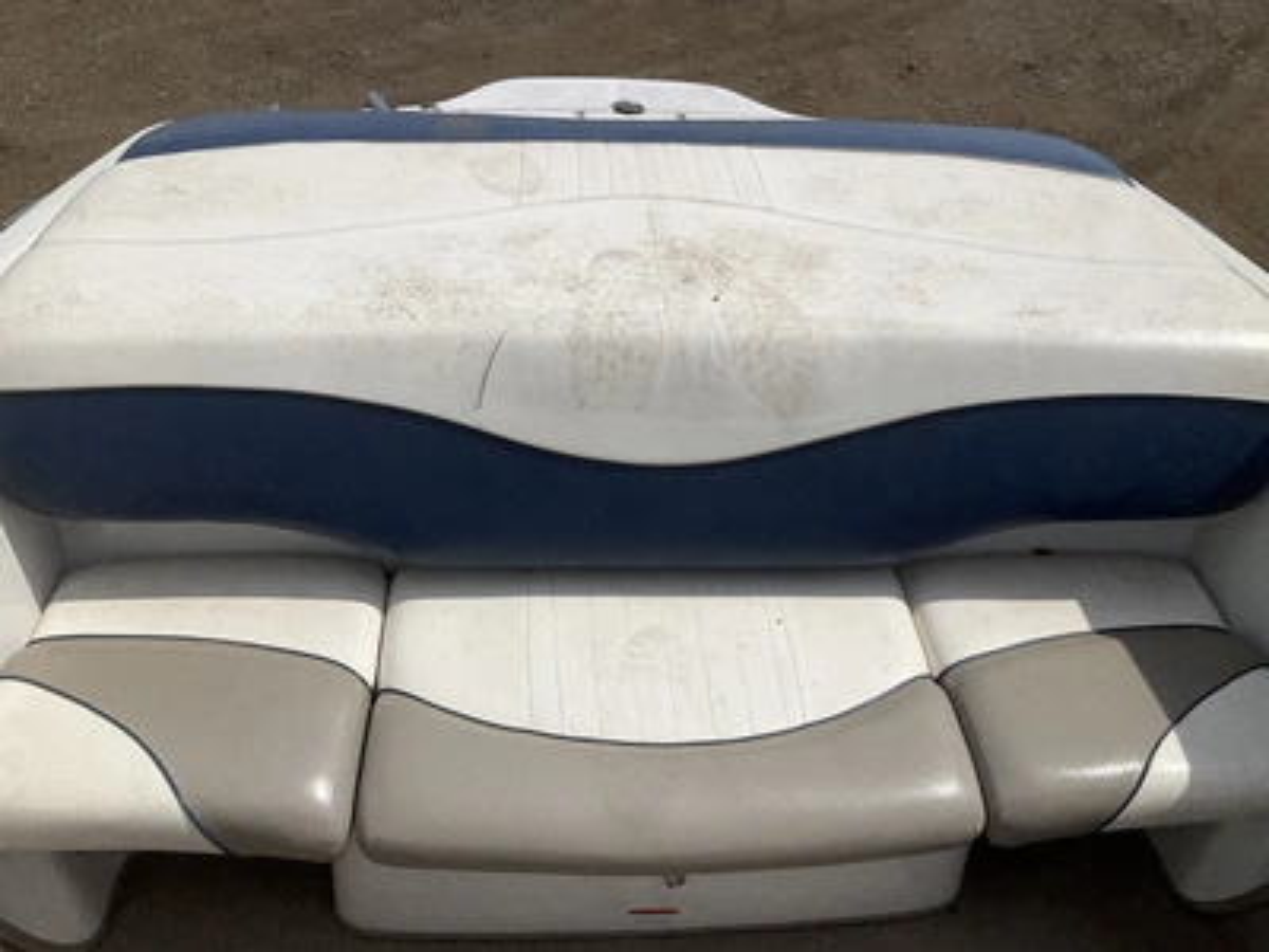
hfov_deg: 61.7
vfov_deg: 48.2
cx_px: 634
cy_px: 476
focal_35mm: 29
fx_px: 1063
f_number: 1.8
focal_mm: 3
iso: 25
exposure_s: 1/4785
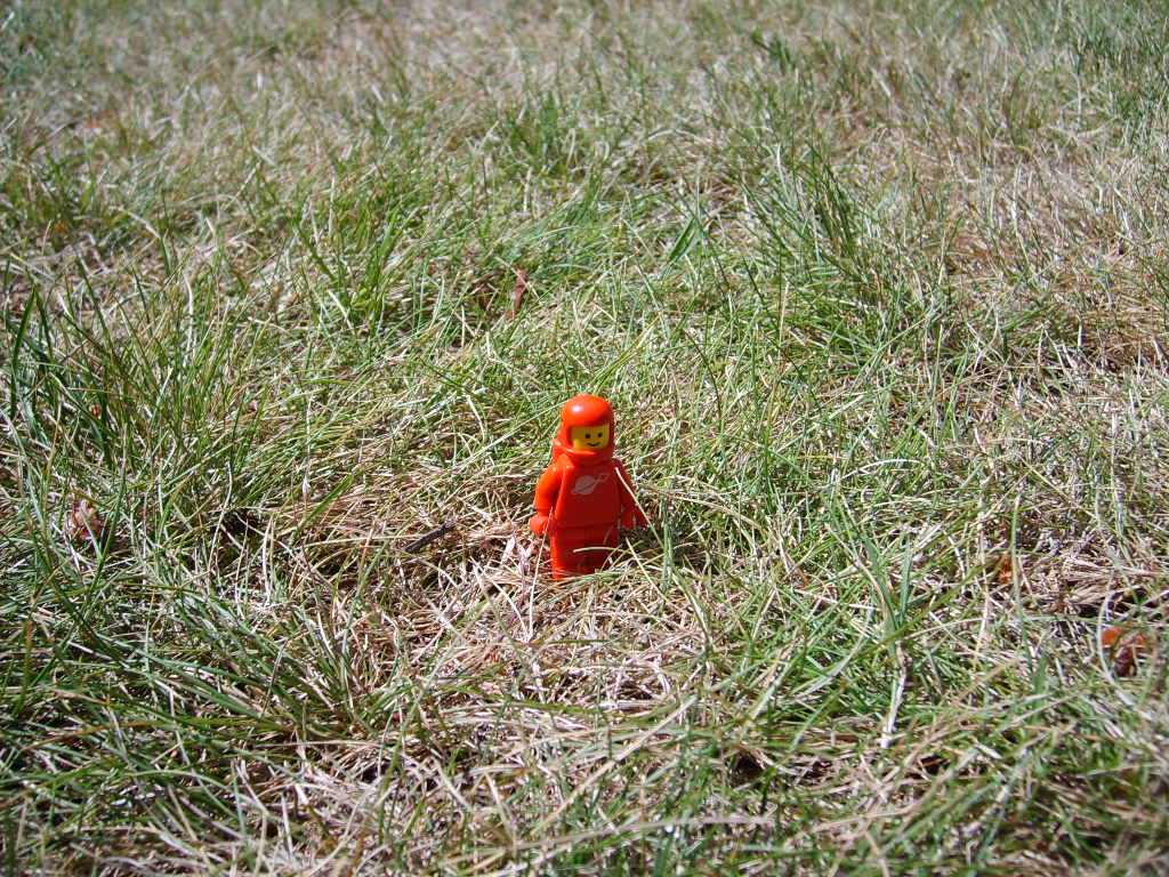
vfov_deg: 40.7
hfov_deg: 52.6
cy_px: 438
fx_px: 1182
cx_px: 584
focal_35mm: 35
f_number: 7.1
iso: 50
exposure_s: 1/180
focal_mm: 5.8
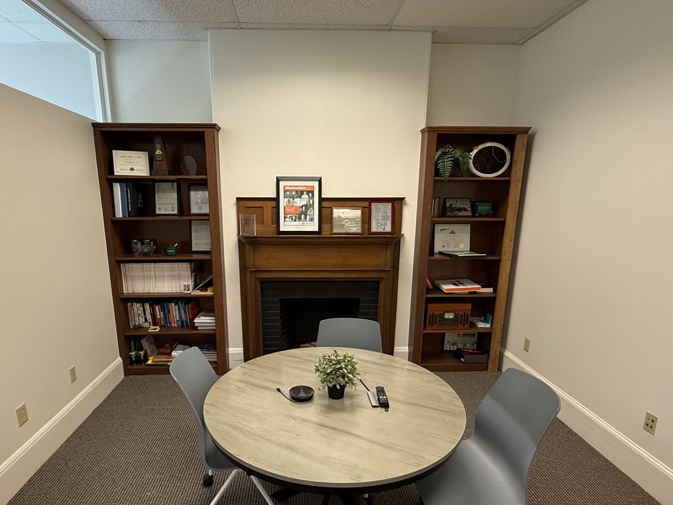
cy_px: 292
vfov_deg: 65.6
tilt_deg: -13.7
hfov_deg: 81.6
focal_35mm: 20
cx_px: 313
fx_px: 389
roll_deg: +0.4
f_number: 2.2
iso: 200
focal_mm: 2.22
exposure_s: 1/60
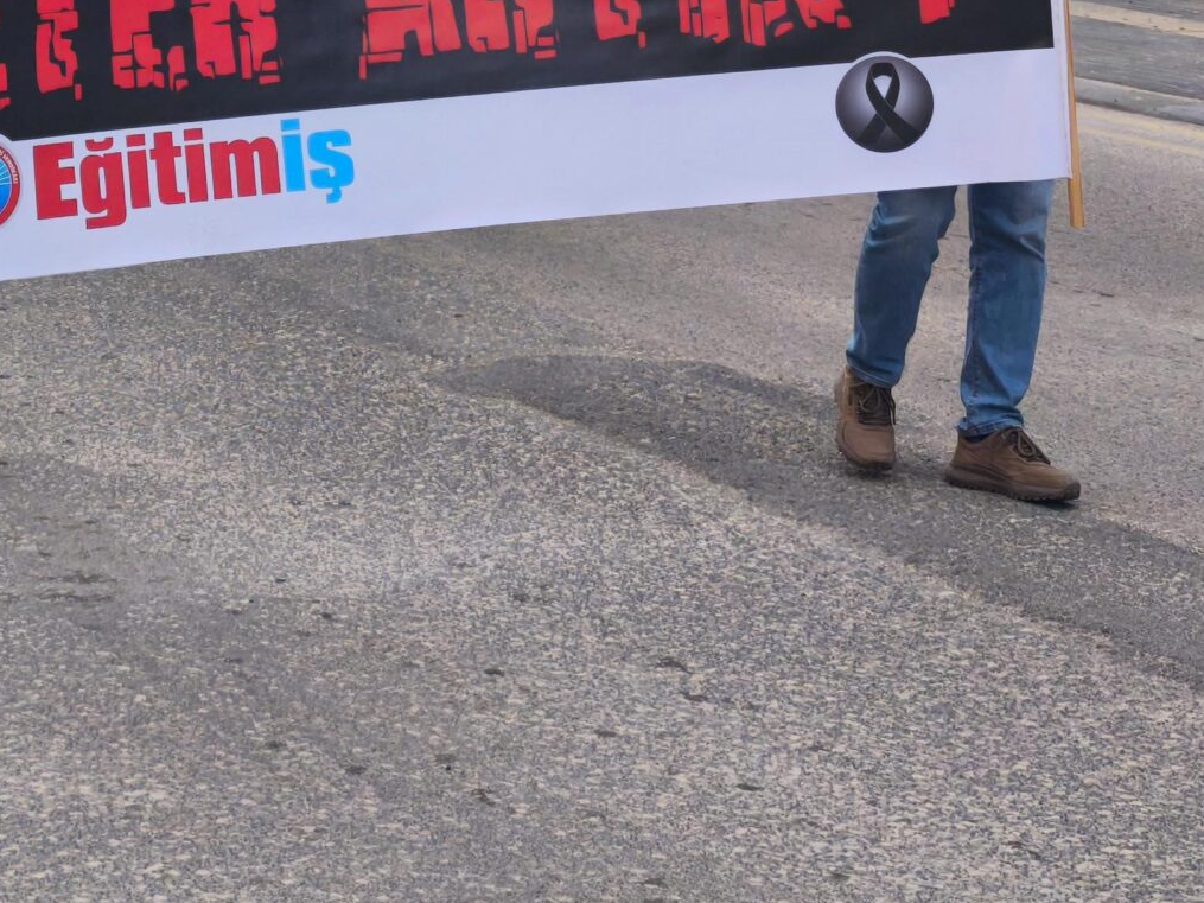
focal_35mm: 116
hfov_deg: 16.6
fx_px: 4034
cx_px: -7
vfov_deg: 12.5
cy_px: -193
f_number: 1.6
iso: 50
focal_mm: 6.57
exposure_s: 1/2093
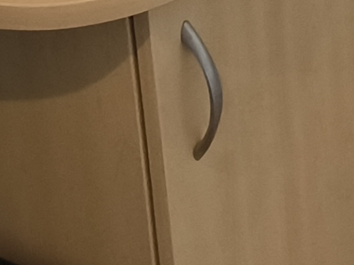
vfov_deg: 10.5
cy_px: -487
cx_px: 467
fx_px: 1104
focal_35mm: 108
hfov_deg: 17.1
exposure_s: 1/50
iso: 250
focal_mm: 1.91
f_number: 2.2
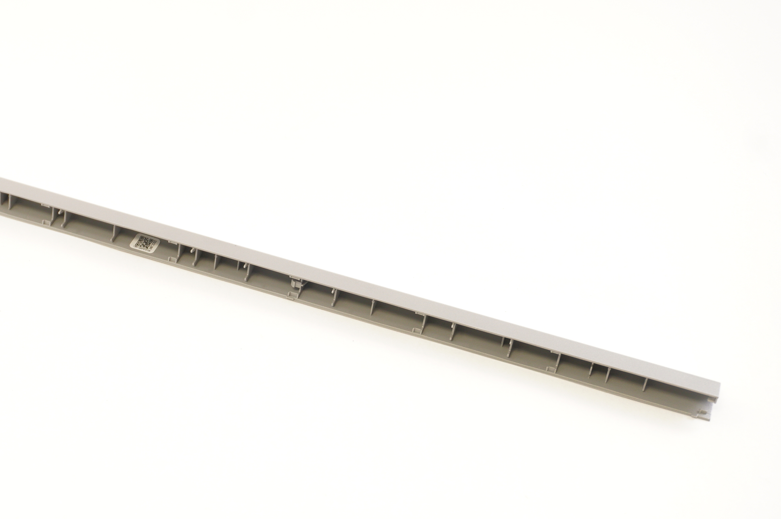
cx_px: 289
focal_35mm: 62
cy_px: 314
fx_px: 1344
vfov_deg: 21.8
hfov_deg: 32.2
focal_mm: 32
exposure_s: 1/15
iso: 640
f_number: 5.6
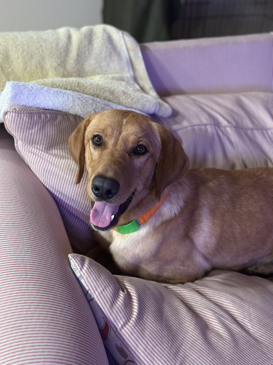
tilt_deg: -32.5
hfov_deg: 30.3
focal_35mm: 48
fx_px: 505
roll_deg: -4.1
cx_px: 136
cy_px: 182
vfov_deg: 39.7
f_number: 1.78
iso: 500
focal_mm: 6.86
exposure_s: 1/40
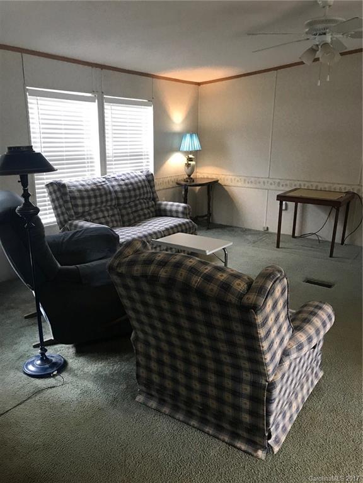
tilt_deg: -14.9
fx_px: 391
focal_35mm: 28
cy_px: 242
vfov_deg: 63.4
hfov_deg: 49.7
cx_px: 182
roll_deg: -0.7
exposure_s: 1/15
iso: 64
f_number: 1.8
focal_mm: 3.99
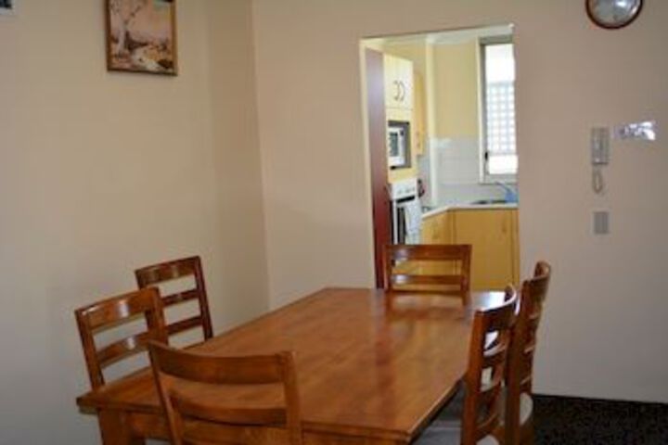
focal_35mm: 44
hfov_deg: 45.0
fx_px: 807
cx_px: 334
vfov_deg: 30.8
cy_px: 222
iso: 400
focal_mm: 29
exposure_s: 1/80
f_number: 4.5
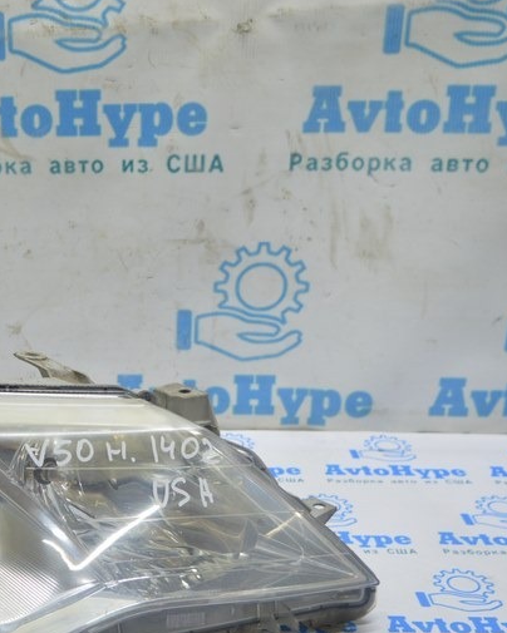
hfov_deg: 24.4
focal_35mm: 60
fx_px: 1124
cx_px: 18
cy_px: 405
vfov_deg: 31.3
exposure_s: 1/50
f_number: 3.8
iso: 400
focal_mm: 21
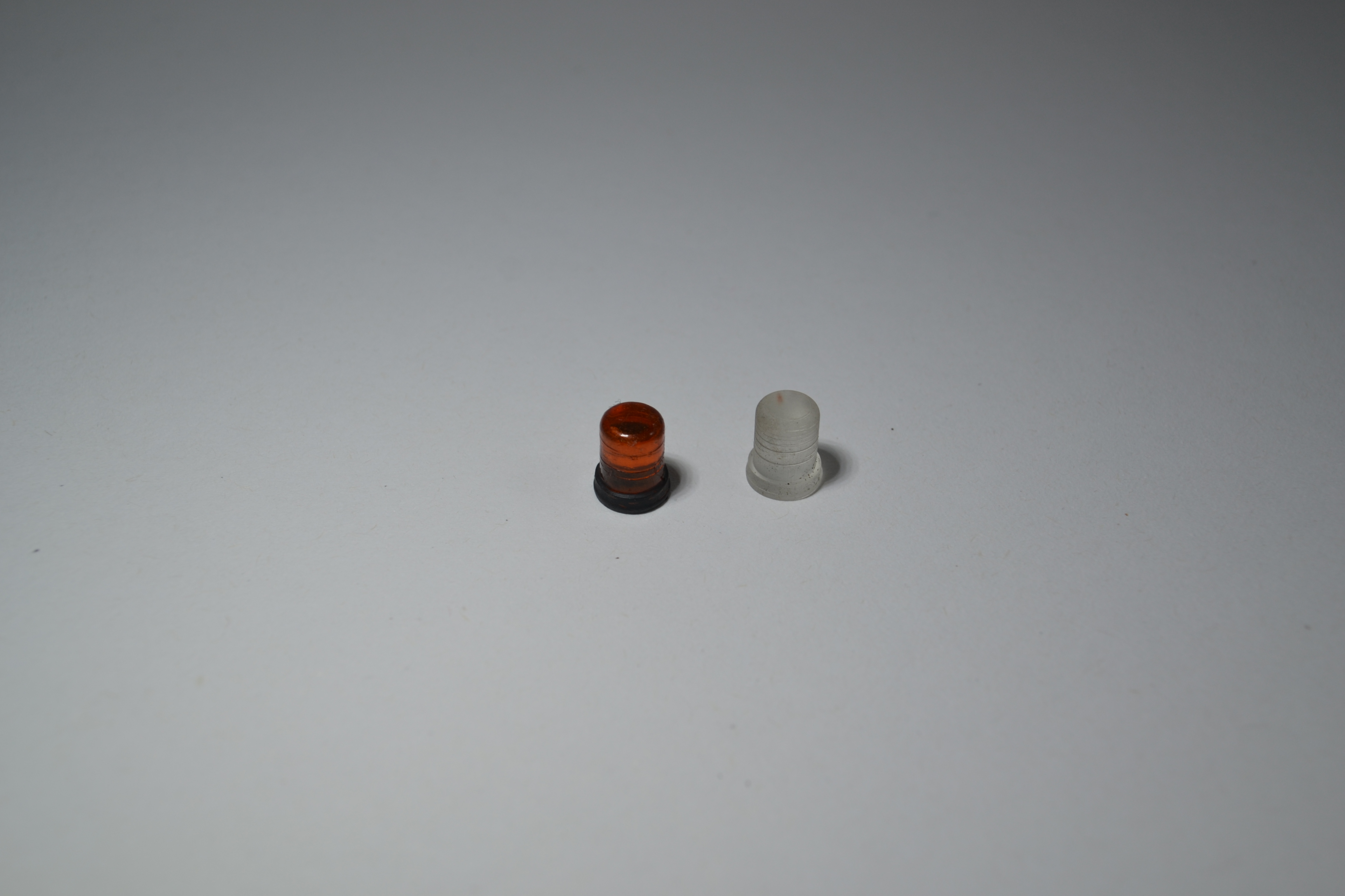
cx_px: 672
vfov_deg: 34.2
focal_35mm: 39
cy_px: 448
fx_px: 1457
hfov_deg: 49.6
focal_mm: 26
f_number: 6.3
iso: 100
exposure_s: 1/160
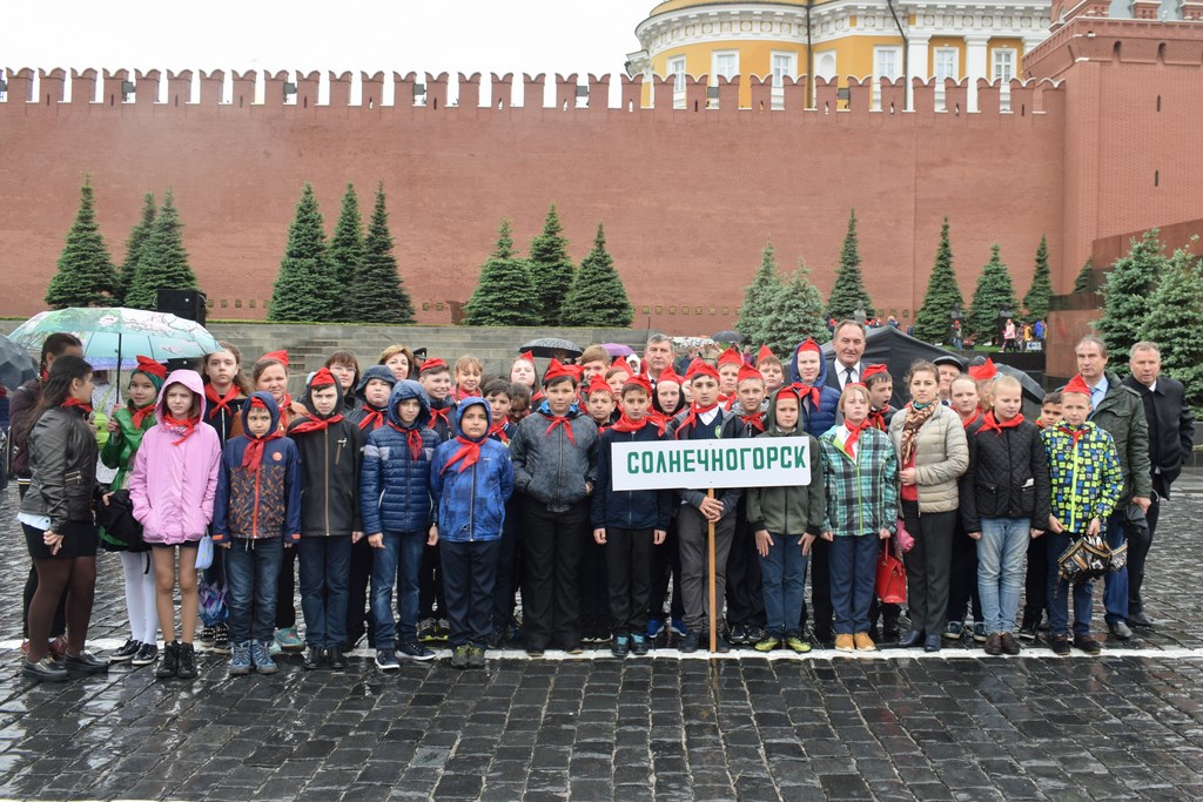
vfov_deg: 40.0
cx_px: 602
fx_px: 1103
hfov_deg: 57.2
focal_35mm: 33
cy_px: 401
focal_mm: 22
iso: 400
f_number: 7.1
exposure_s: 1/200
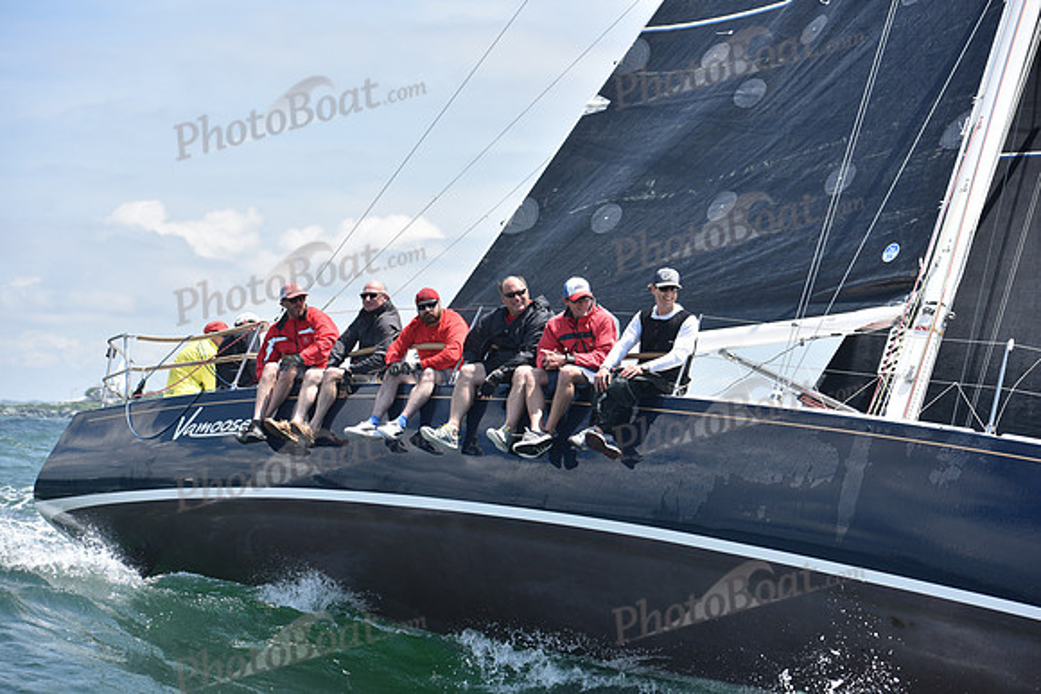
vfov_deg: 15.9
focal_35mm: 86
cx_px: 520
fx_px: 2487
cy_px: 347
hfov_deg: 23.6
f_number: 5
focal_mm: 86
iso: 250
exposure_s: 1/1250
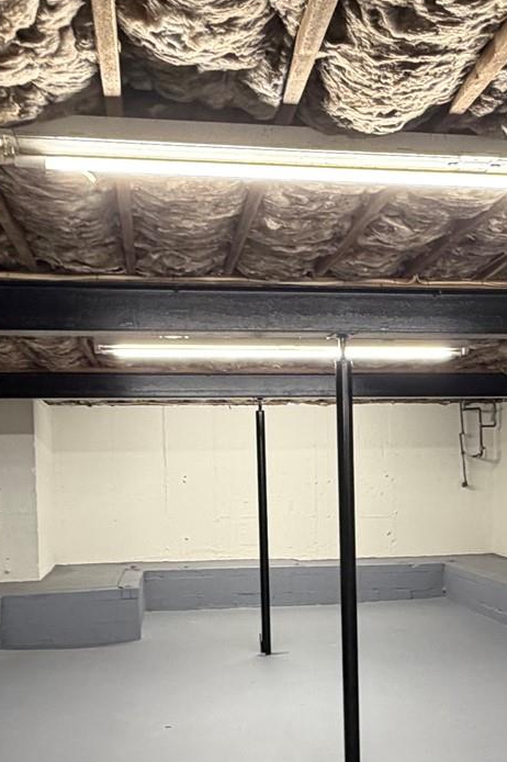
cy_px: 546
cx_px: 318
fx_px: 909
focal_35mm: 43
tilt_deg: -3.5
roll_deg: +1.2
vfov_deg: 44.3
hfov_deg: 31.0
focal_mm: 2.22
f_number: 2.2
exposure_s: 1/60
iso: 320
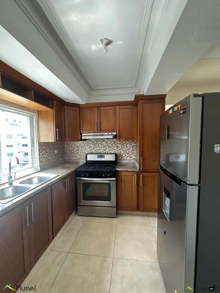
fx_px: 119
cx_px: 110
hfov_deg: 85.7
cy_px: 146
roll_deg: +0.2
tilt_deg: -3.3
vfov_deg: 102.1
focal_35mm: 14
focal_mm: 2.22
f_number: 2.2
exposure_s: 1/99
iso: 125
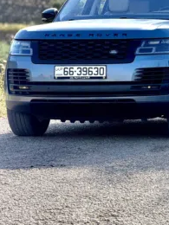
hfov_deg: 9.6
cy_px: 72
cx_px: 125
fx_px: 1002
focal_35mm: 154
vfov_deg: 12.8
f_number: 2.8
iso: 50
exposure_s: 1/602
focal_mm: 16.89
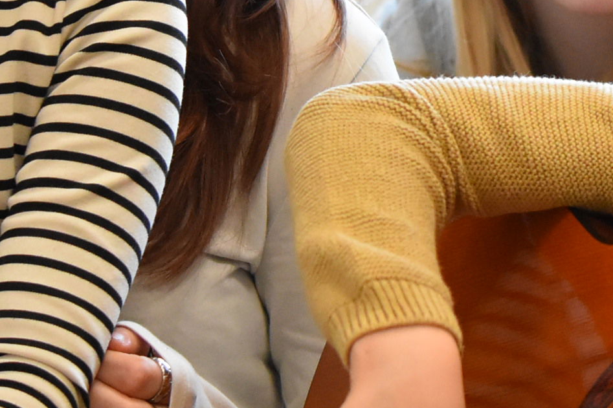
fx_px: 8886
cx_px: 482
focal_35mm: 522
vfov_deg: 2.6
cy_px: 19
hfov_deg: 3.9
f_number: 4.5
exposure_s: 1/160
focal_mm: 110
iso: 3200
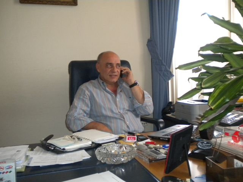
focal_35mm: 35
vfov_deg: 40.7
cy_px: 91
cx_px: 122
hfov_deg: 52.6
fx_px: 246
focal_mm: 6.3
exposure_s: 1/30
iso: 400
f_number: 3.1
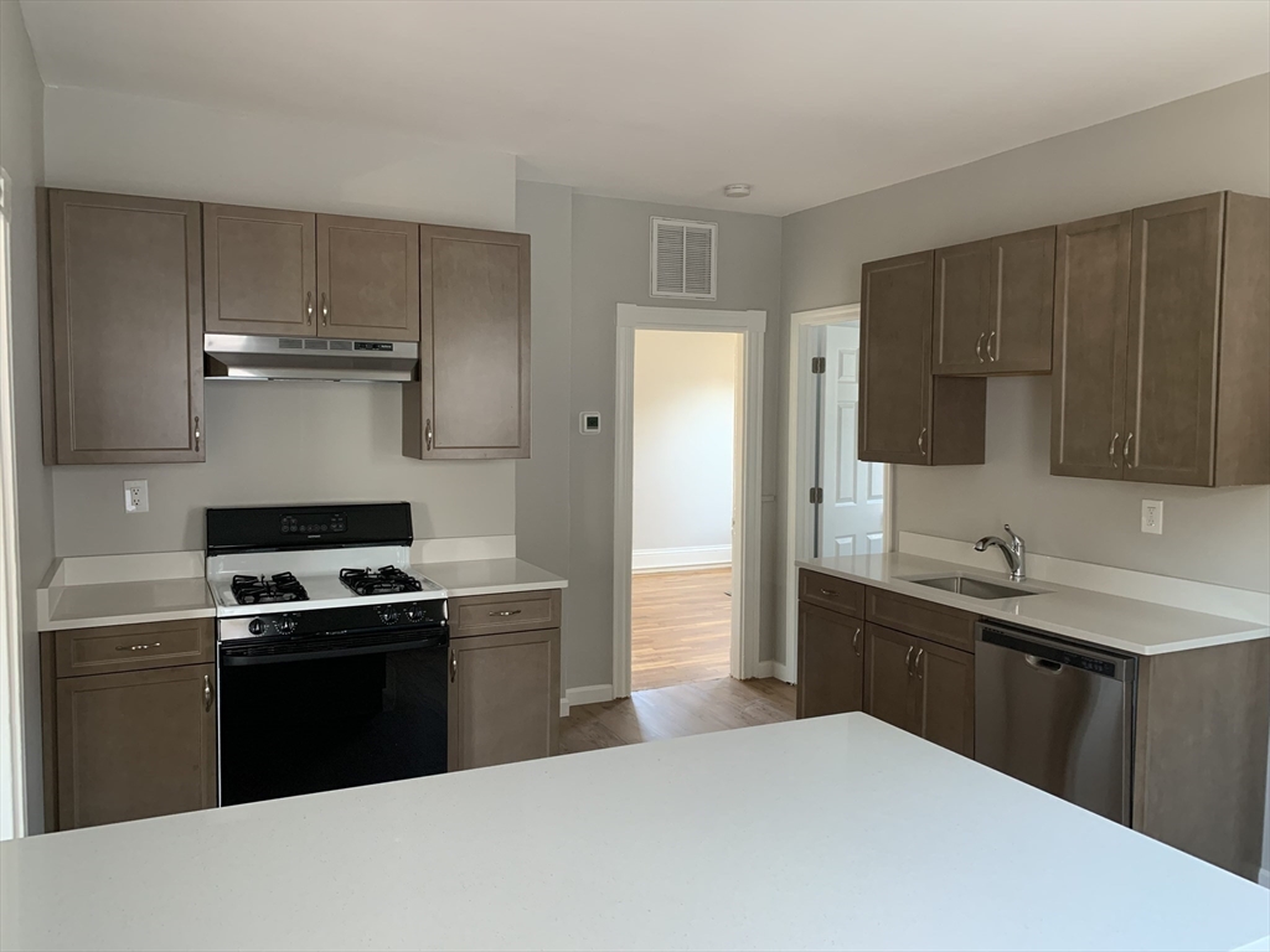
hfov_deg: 67.3
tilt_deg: -3.3
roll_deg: -1.1
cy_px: 476
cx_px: 635
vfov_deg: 53.1
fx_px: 954
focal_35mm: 26
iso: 200
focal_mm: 4.25
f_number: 1.8
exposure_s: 1/60
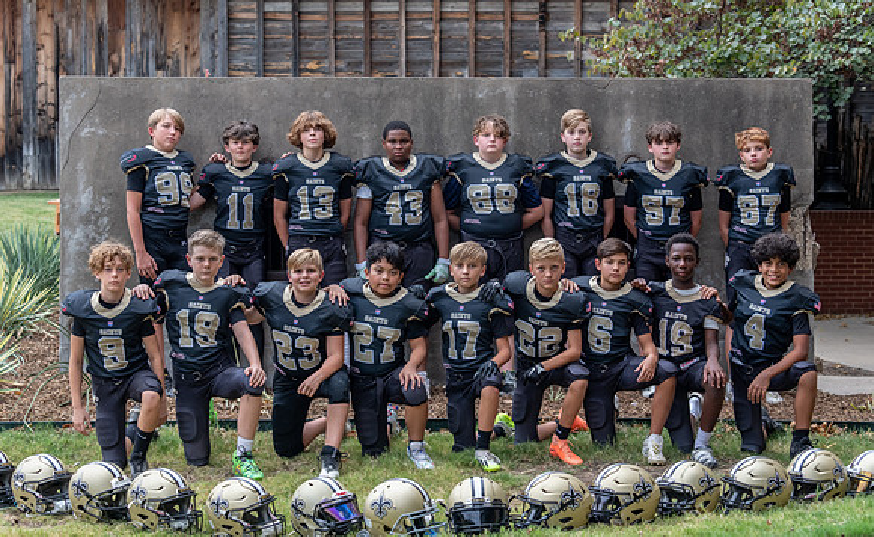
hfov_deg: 27.5
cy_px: 248
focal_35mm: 75
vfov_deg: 17.1
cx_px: 437
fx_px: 1784
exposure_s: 1/320
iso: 1000
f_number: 4
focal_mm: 70
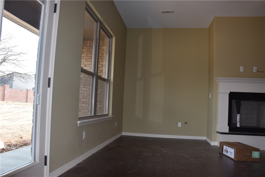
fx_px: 199
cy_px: 88
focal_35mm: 27
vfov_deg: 47.9
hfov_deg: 67.4
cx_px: 132
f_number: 5.6
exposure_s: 1/125
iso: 320
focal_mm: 18
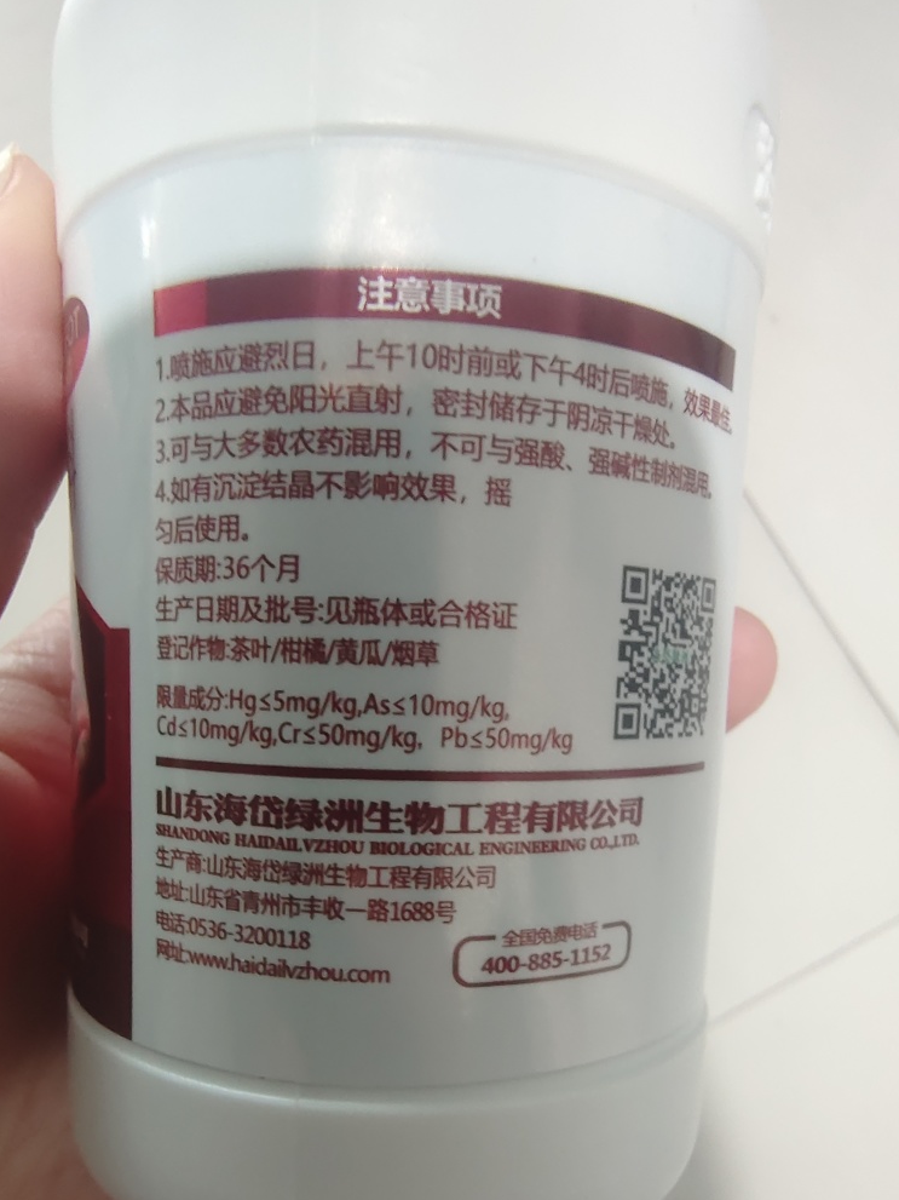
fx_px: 970
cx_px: 425
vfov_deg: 63.4
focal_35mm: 28
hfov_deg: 49.7
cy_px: 611
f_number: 2.2
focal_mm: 2.13
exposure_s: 1/25
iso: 640
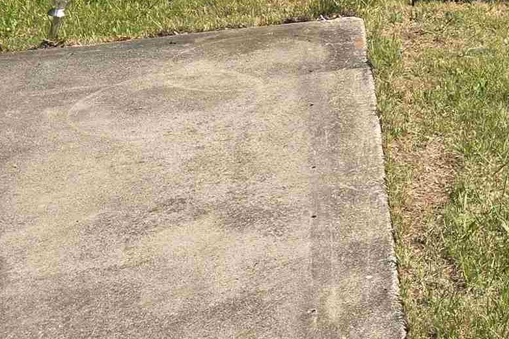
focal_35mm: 94
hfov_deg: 18.7
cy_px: -202
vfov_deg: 13.5
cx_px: 798
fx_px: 1329
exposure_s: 1/533
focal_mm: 6.3
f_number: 1.7
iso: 12
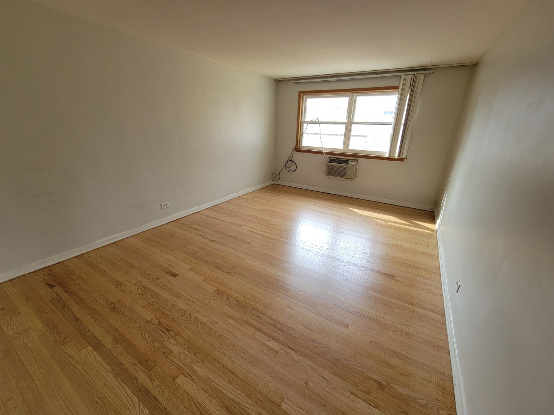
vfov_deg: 89.9
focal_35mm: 13
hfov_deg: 106.2
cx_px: 277
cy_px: 208
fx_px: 208
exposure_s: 1/60
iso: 100
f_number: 2.2
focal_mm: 2.2
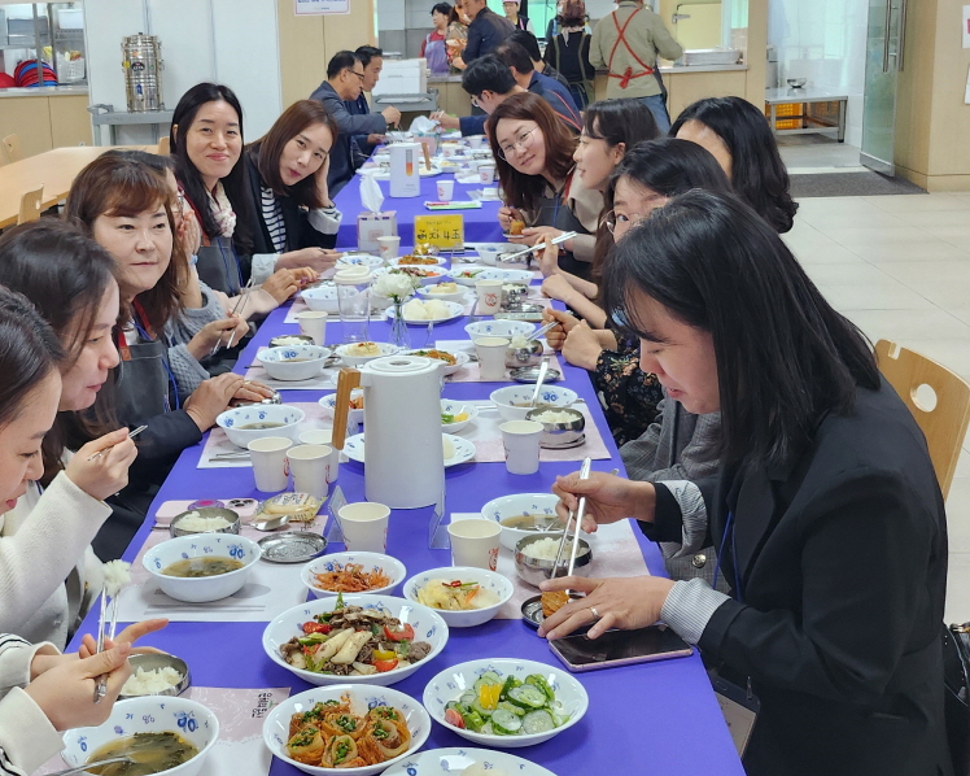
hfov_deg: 39.2
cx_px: 340
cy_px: 312
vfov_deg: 32.0
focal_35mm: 47
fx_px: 1349
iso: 200
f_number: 1.8
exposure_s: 1/120
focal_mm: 5
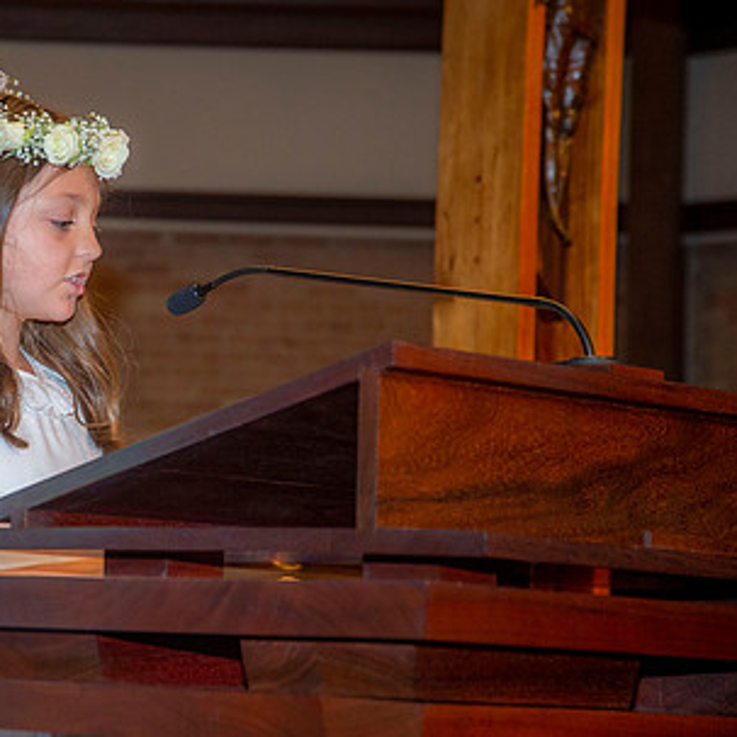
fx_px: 3324
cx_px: 49
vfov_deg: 12.7
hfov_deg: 12.5
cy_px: 370
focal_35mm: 138
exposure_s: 1/200
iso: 1600
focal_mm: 85
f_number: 5.6
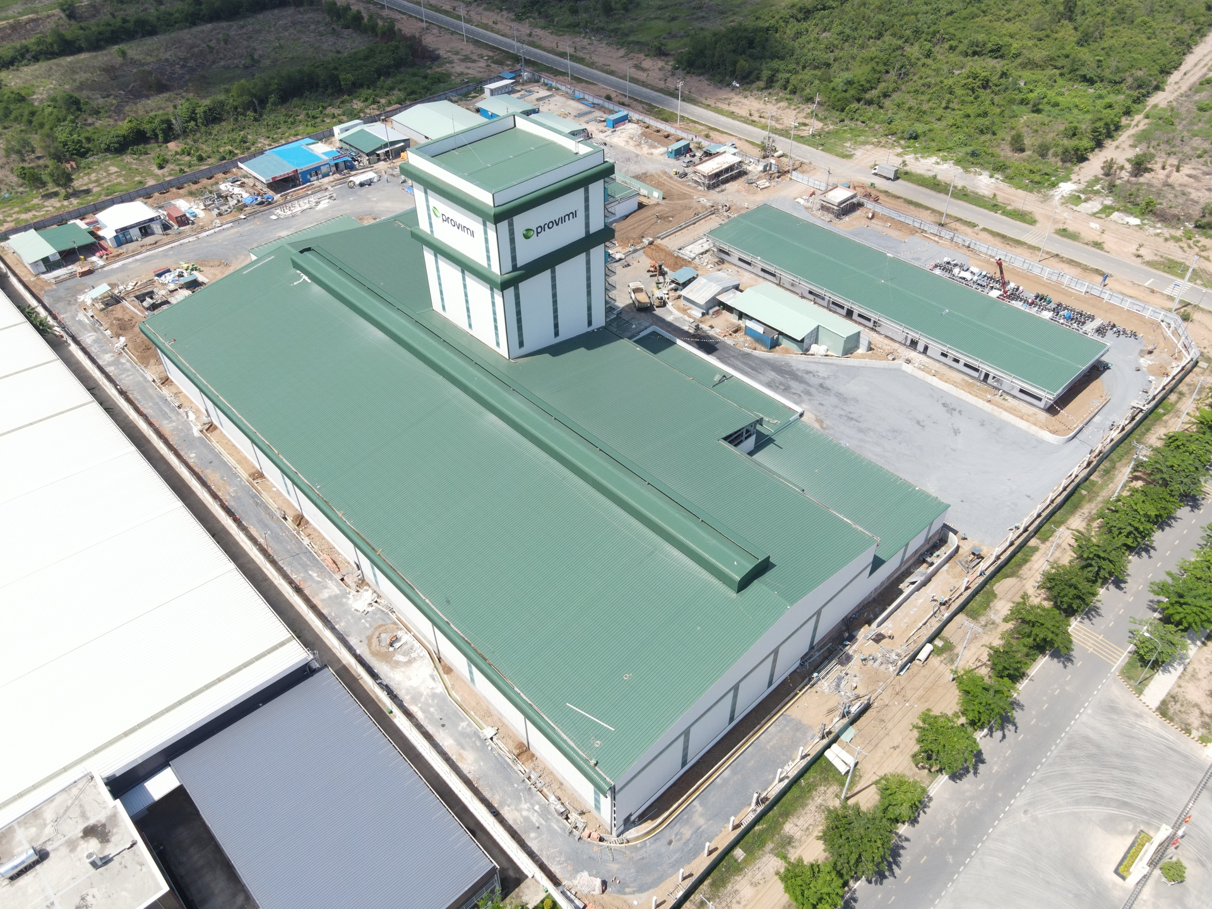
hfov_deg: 71.6
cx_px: 606
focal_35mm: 24
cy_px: 454
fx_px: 840
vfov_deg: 56.8
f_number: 2.8
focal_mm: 4.5
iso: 100
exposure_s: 1/500
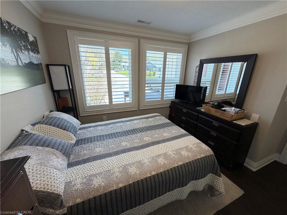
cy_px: 108
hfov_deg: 102.1
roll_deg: +0.0
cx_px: 144
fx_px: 116
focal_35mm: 14
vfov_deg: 85.7
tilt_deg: -16.4
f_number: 2.2
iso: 125
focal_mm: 2.22
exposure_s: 1/120
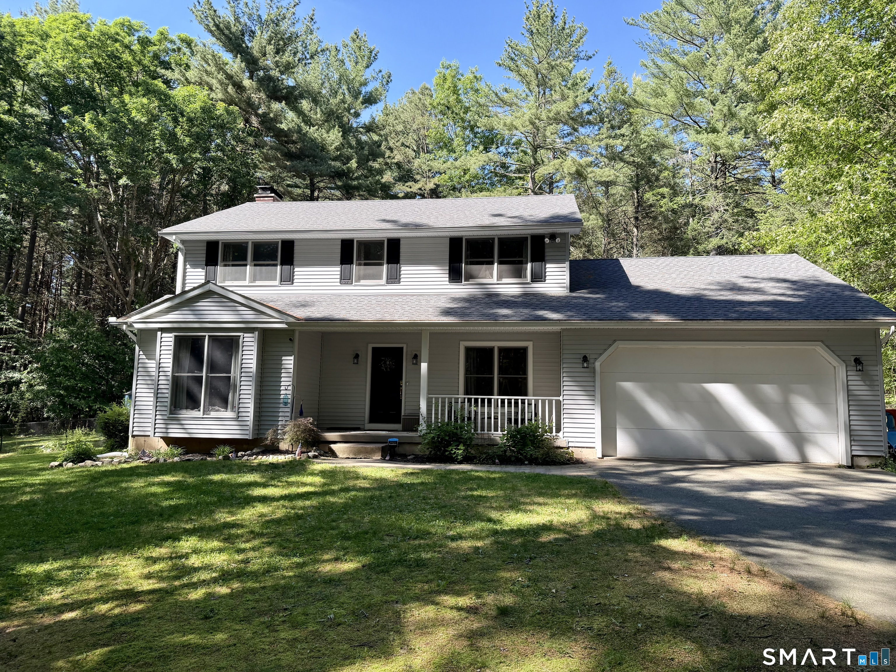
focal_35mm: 24
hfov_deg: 71.6
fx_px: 621
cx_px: 448
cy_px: 336
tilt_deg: +6.2
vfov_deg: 56.8
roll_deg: -1.2
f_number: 1.78
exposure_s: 1/979
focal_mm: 6.76
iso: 100
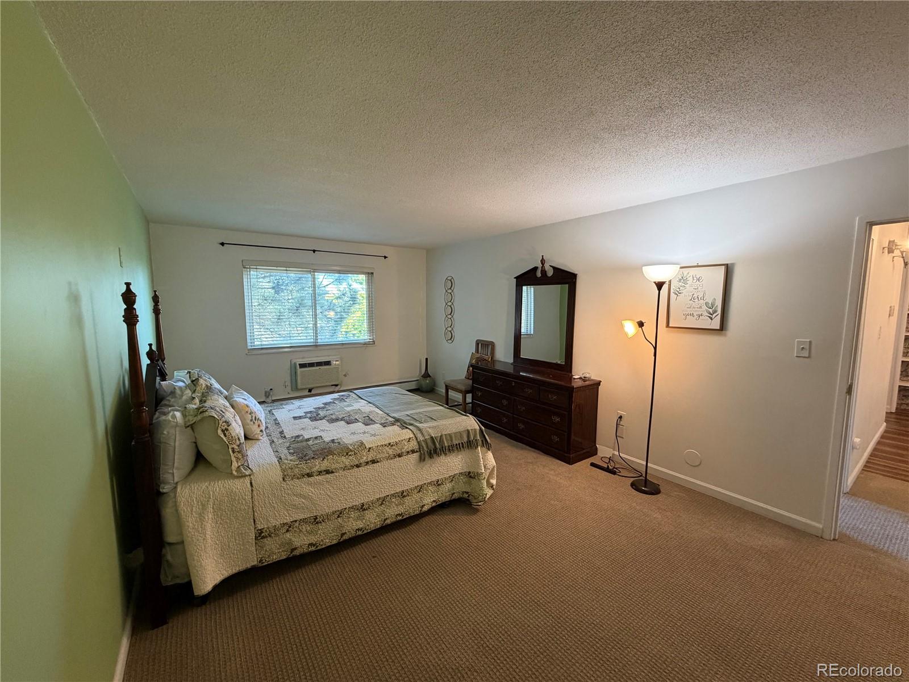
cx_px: 454
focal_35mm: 14
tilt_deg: -5.2
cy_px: 341
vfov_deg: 85.7
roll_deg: +0.9
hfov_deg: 102.1
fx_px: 368
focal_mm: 2.22
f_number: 2.2
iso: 250
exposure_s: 1/60
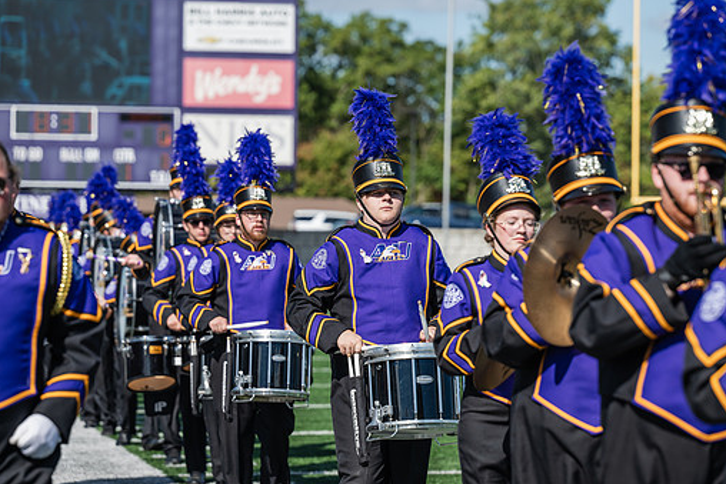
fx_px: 3106
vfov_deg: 8.9
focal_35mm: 154
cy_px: 248
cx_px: 364
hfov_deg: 13.3
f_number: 4
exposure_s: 1/1000
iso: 100
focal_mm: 135
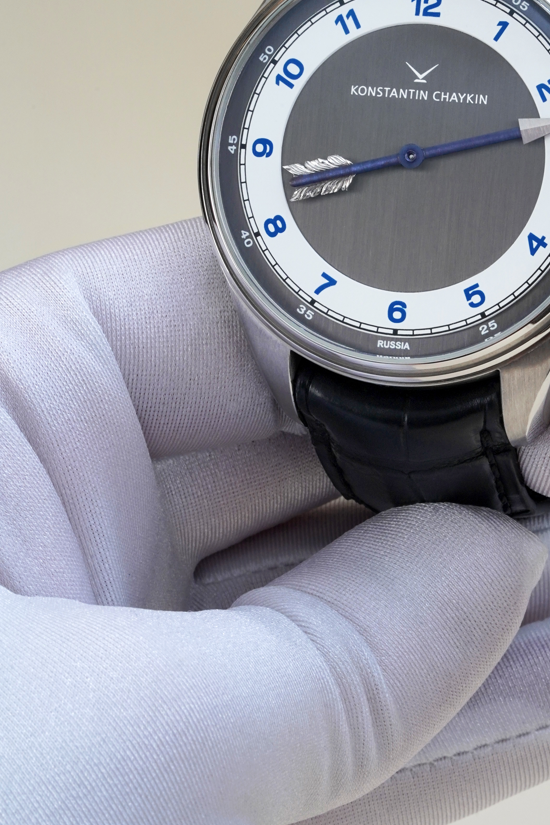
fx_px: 3597
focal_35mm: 157
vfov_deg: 13.1
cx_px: 443
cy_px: 305
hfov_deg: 8.7
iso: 500
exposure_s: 1/160
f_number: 22
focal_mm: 90
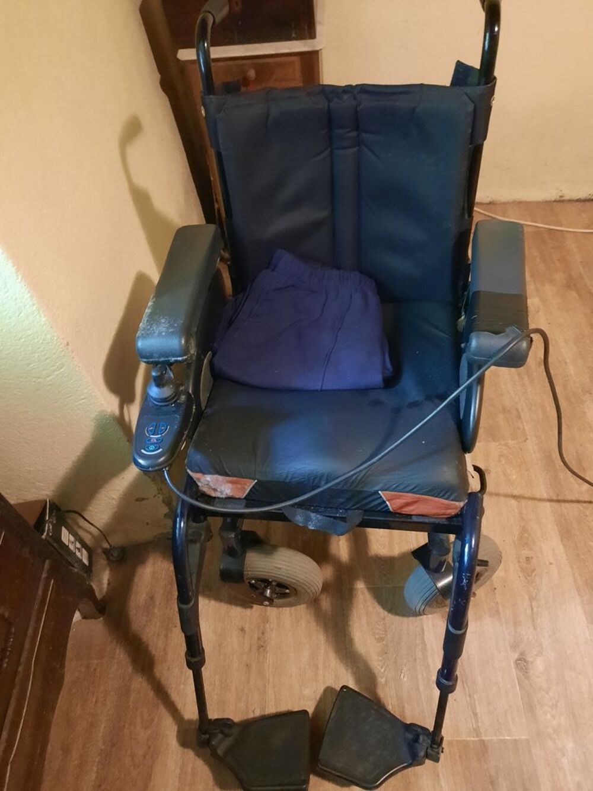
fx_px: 571
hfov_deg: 54.9
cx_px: 296
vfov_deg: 69.4
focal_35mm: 25
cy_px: 396
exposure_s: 1/10
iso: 800
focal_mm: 4.6
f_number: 2
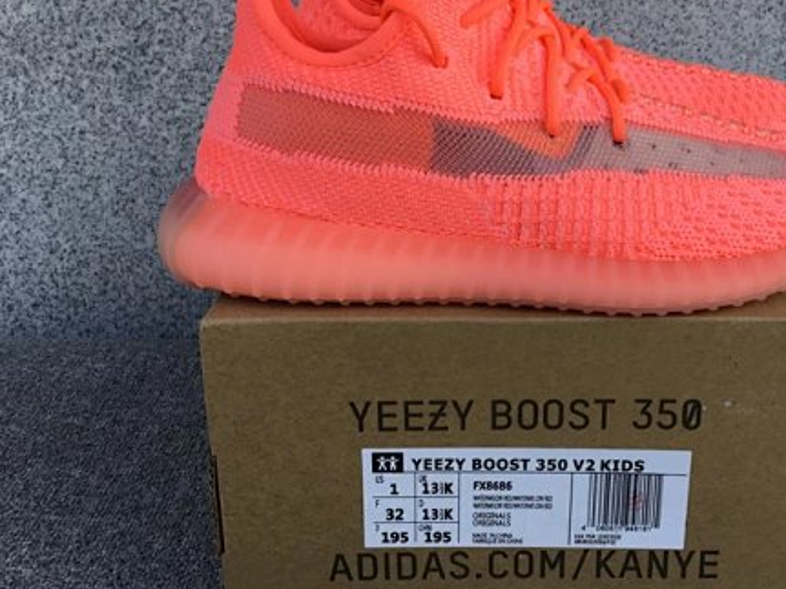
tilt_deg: -19.9
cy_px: 252
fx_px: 1044
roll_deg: -0.5
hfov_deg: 40.7
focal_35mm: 46
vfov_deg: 31.5
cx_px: 525
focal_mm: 3.3
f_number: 2.4
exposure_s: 1/256
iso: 25
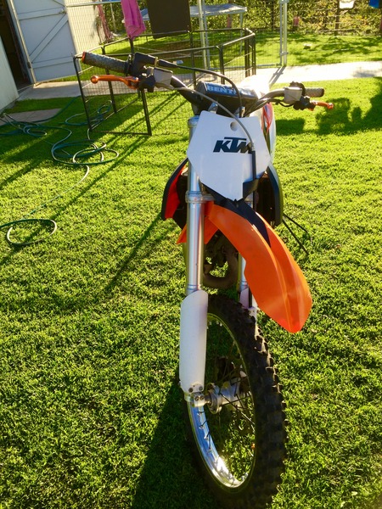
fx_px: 427
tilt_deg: -31.4
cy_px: 254
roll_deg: +8.8
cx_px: 191
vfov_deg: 61.7
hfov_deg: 48.2
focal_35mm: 29
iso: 32
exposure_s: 1/476
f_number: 2.2
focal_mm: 4.15
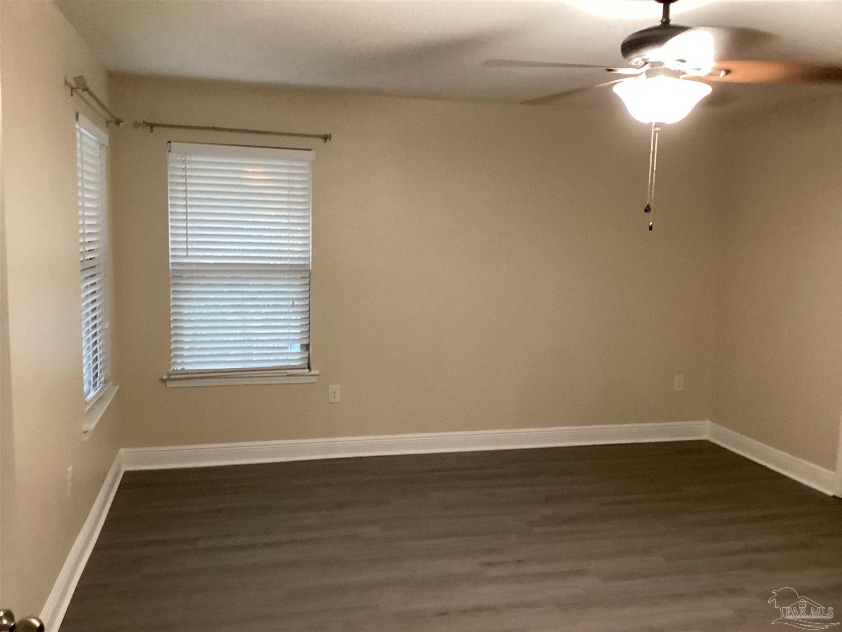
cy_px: 316
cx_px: 421
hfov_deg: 58.4
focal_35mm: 31
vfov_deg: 45.4
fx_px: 754
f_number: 2.4
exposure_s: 1/30
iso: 400
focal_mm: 3.3
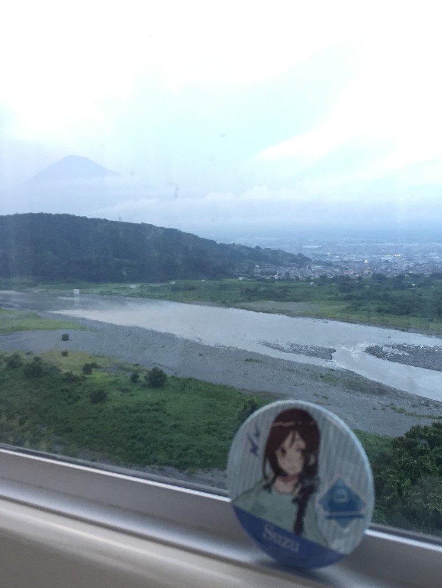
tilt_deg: -5.5
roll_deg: +0.8
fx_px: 596
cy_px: 318
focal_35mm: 35
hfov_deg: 40.6
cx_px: 256
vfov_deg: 52.6
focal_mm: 4.15
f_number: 2.2
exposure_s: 1/30
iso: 80
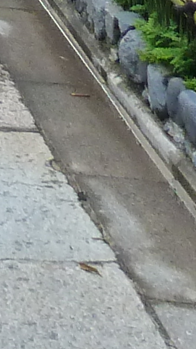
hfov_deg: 6.3
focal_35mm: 181
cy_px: -445
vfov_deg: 10.5
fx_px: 1671
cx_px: -321
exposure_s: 1/30
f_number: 3.3
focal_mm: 4.1
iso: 160
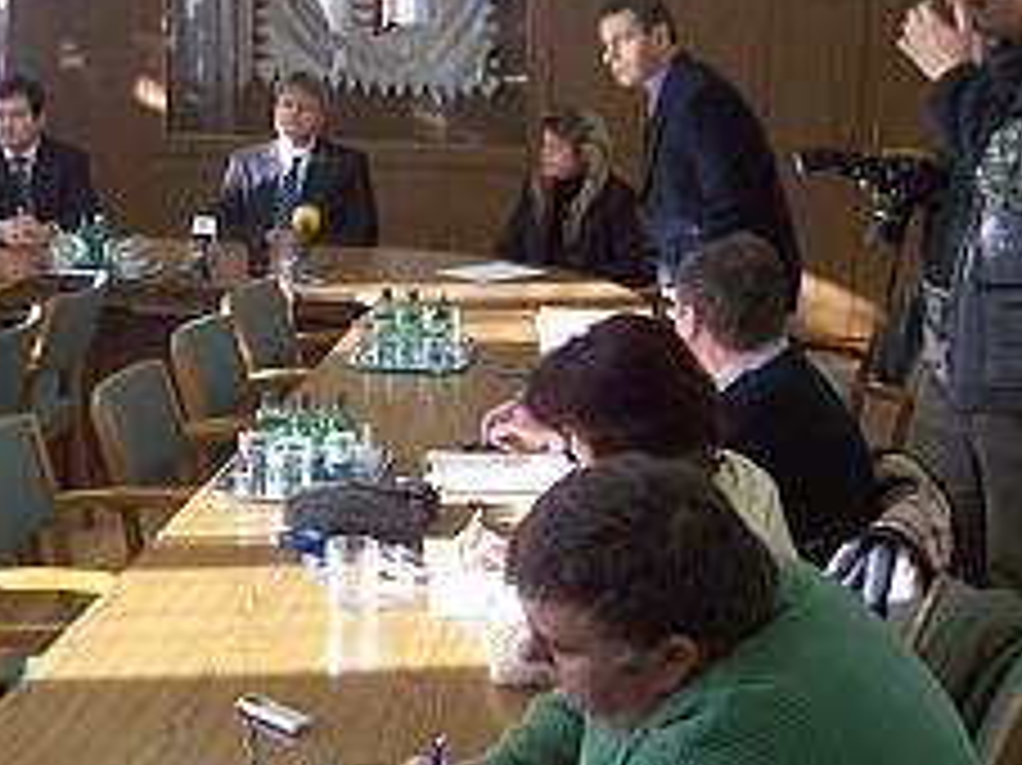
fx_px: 1770
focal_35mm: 60
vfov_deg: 24.2
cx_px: 162
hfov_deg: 31.1
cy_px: 216
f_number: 2.7
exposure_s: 1/90
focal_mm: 5.6
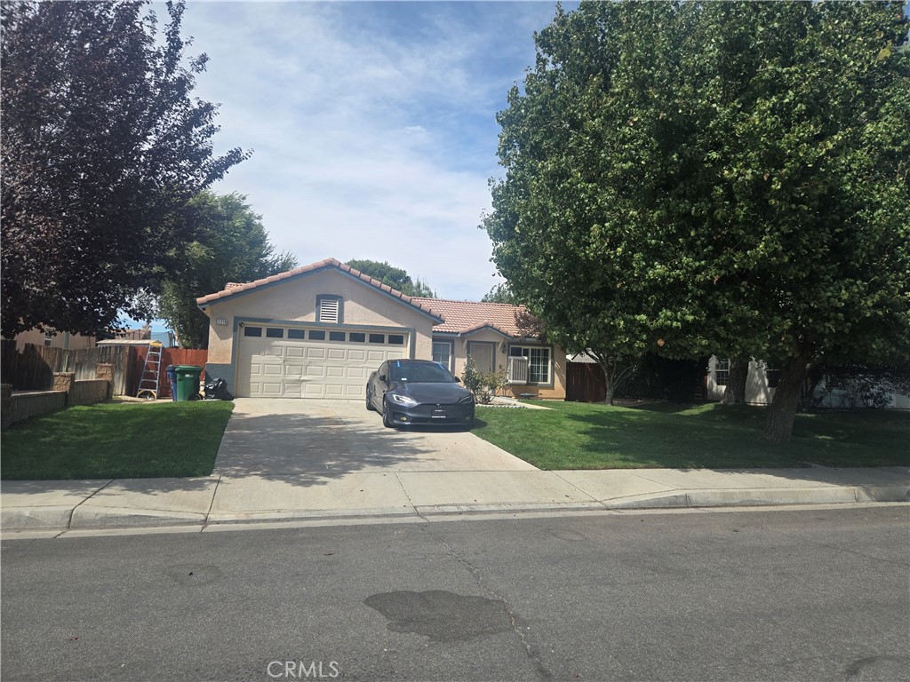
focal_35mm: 23
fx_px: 605
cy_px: 341
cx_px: 455
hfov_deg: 73.9
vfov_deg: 58.9
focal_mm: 5.4
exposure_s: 1/2921
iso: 50
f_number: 1.8
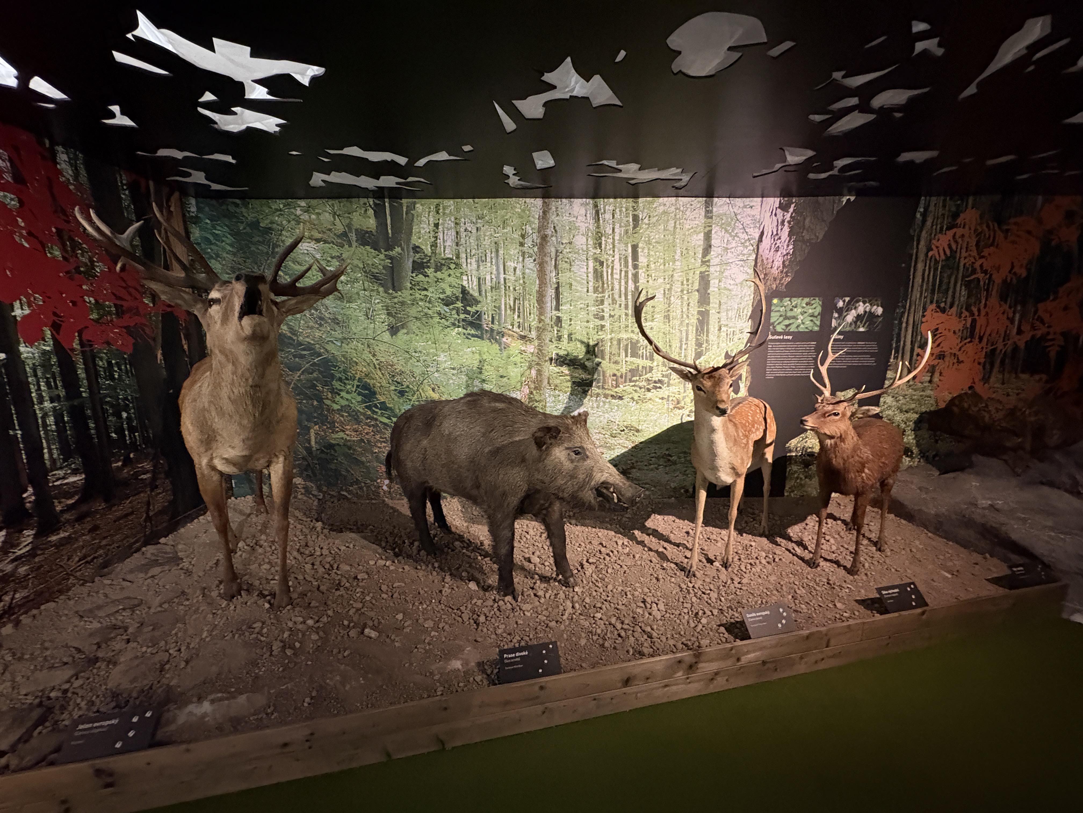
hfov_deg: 102.1
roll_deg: +0.1
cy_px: 406
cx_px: 542
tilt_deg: -9.3
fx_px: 438
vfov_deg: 85.7
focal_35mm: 14
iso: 1000
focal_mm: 2.22
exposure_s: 1/28
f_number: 2.2
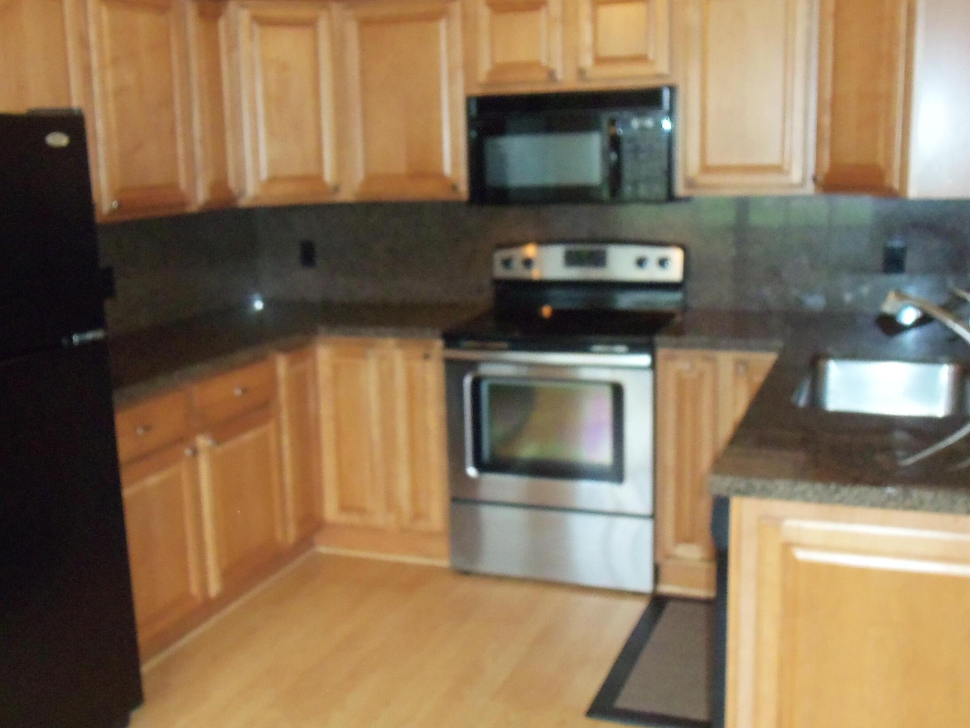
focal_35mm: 40
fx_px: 1121
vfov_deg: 35.9
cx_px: 440
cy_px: 389
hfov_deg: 46.7
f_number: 3.4
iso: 250
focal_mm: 5.2
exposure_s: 1/30
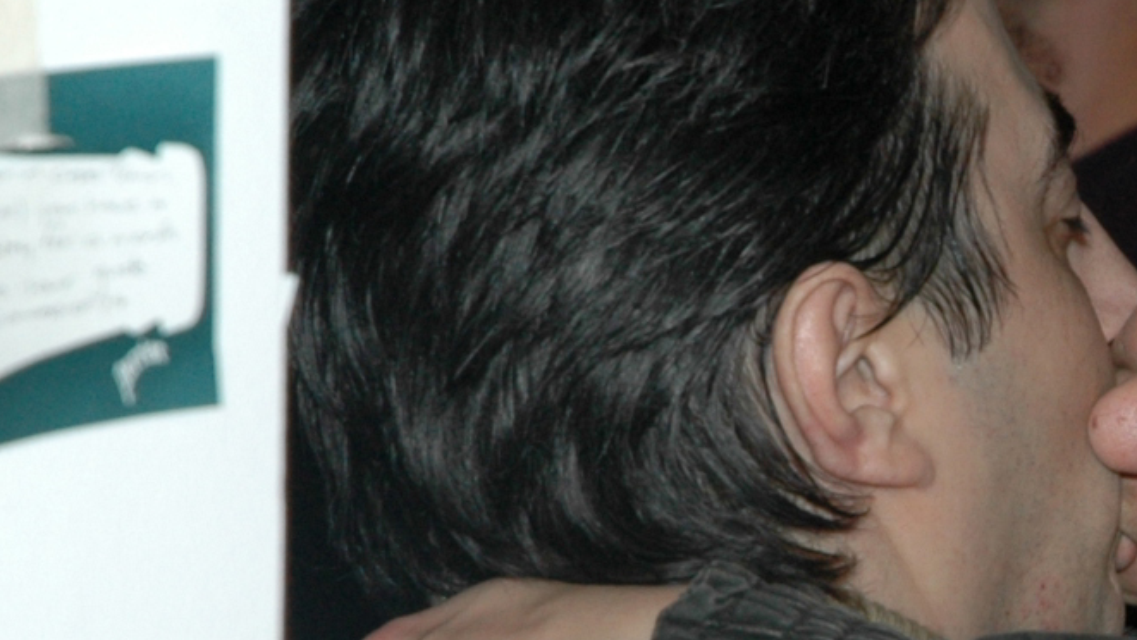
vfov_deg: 3.7
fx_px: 9950
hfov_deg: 6.5
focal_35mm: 330
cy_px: 475
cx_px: 1173
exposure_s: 1/60
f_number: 5
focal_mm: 62
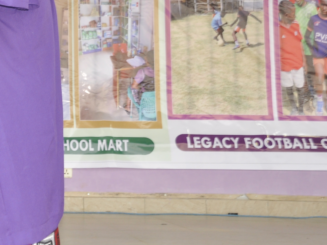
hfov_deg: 19.7
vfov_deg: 15.6
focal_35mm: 94
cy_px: 48
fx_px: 888
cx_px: -54
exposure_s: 1/200
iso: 400
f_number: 5.6
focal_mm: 26
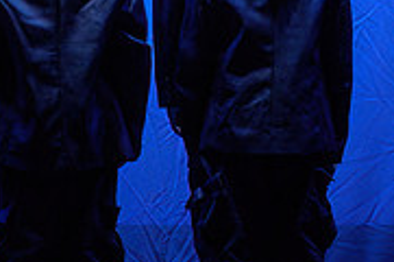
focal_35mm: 877
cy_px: -59
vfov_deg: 1.6
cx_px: 101
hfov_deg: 2.4
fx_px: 9581
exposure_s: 1/250
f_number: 2.8
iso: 1250
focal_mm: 200
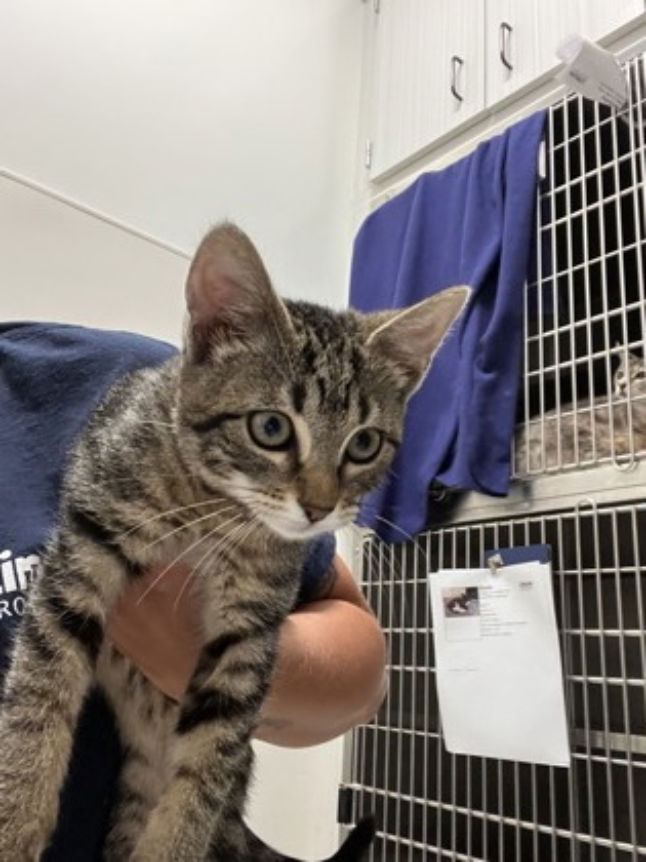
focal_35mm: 30
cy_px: 431
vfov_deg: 60.0
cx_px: 323
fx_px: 746
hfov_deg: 46.8
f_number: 2.2
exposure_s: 1/60
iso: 320
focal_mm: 2.71
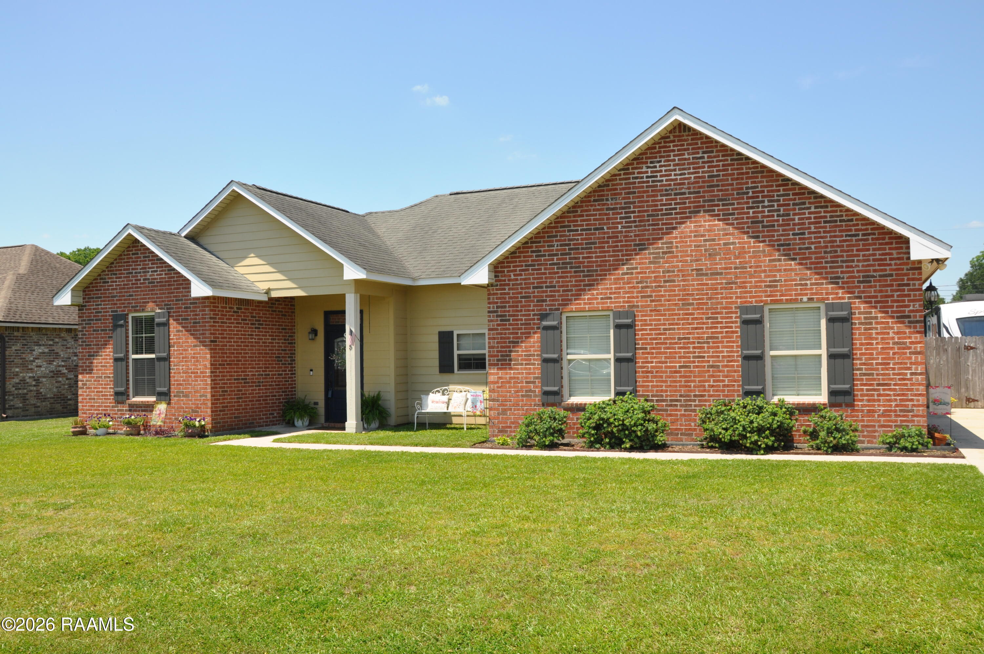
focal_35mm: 32
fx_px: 860
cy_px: 327
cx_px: 492
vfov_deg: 41.6
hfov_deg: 59.6
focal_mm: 21
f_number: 8
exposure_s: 1/250
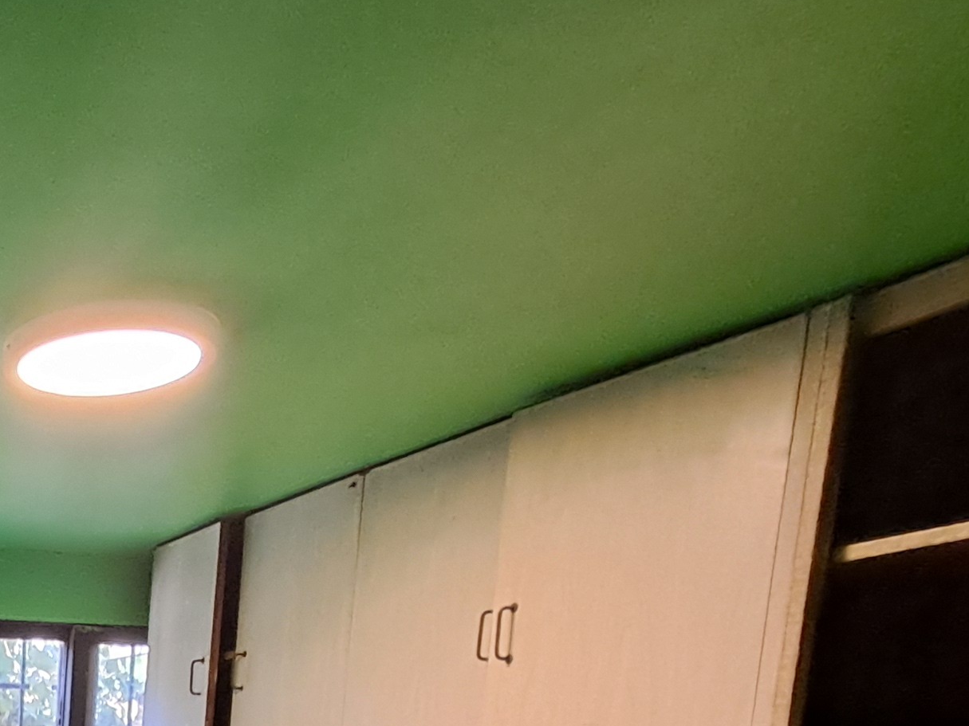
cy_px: 941
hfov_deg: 34.4
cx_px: -217
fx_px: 1204
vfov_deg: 27.9
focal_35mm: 43
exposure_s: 1/50
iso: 250
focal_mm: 1.64
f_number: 2.2
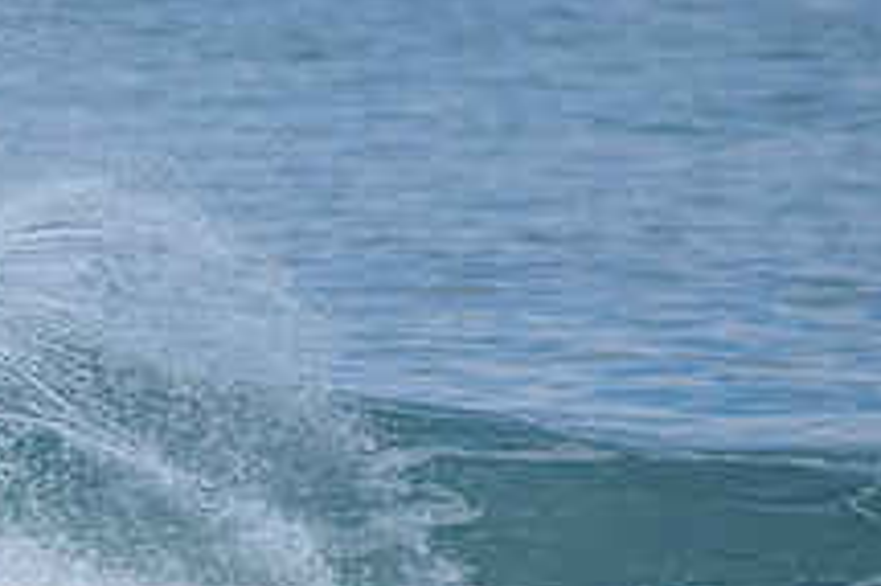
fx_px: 36459
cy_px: 702
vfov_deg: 0.9
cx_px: -143
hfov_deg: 1.4
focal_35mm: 1491
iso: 320
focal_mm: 500
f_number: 5.6
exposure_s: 1/2000
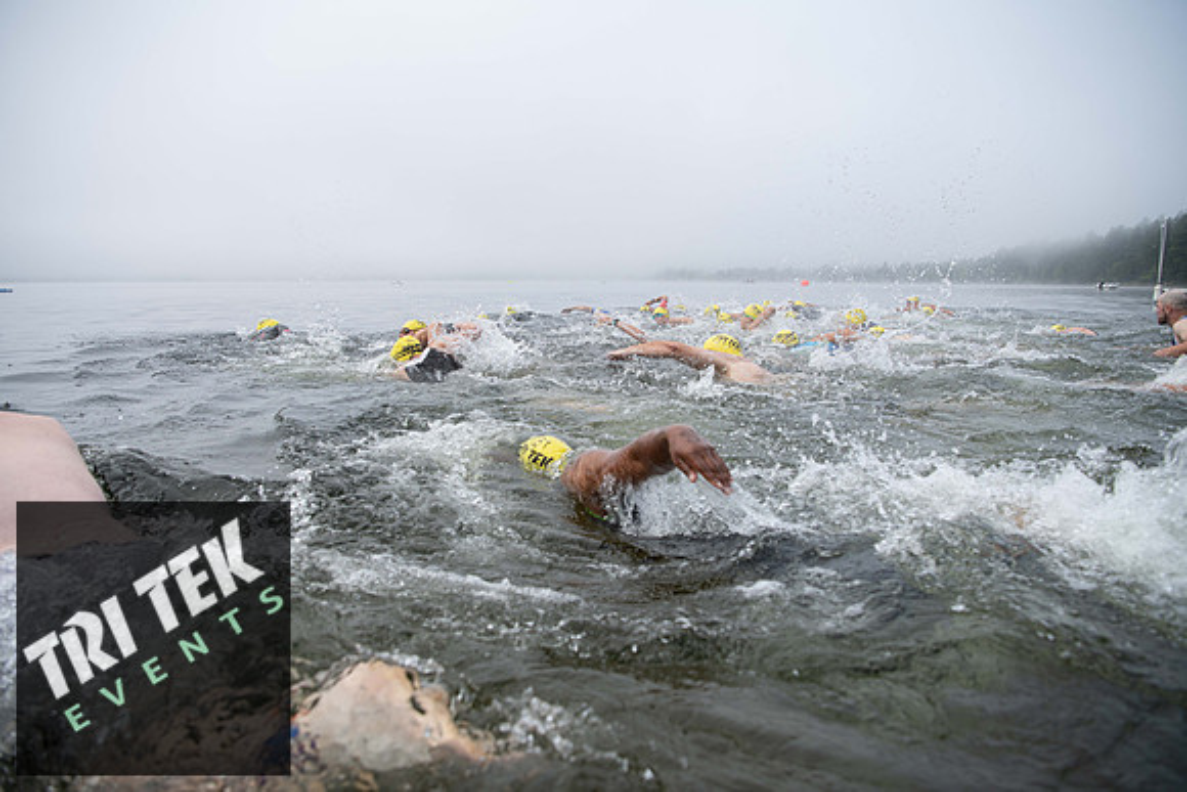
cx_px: 594
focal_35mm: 26
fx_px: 857
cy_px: 396
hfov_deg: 69.4
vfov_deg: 49.6
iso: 320
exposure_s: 1/640
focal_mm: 26
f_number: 4
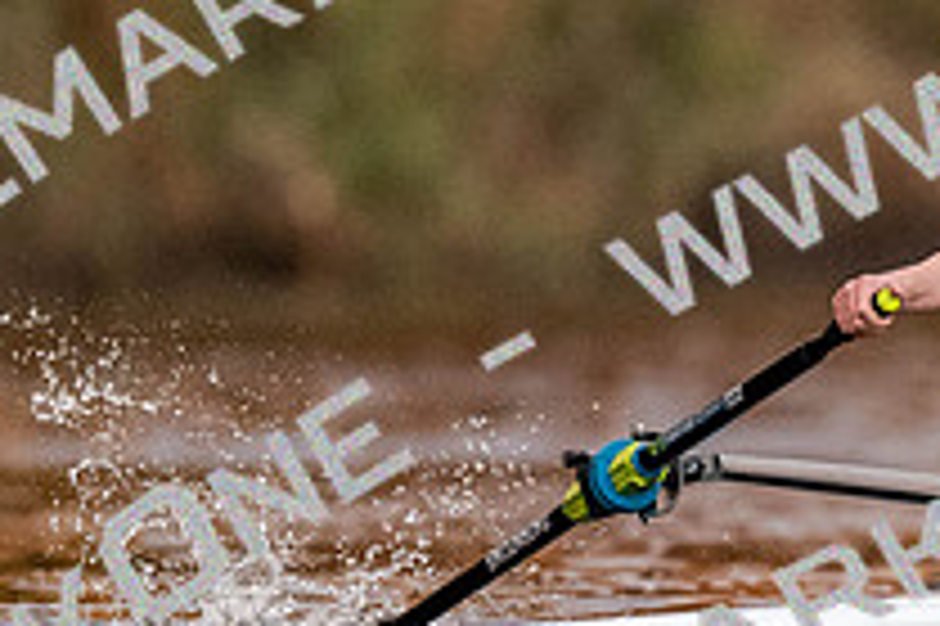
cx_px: 1160
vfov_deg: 0.6
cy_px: 329
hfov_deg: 0.8
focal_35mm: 2495
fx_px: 65094
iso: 5000
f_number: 4
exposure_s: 1/2000
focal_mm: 600
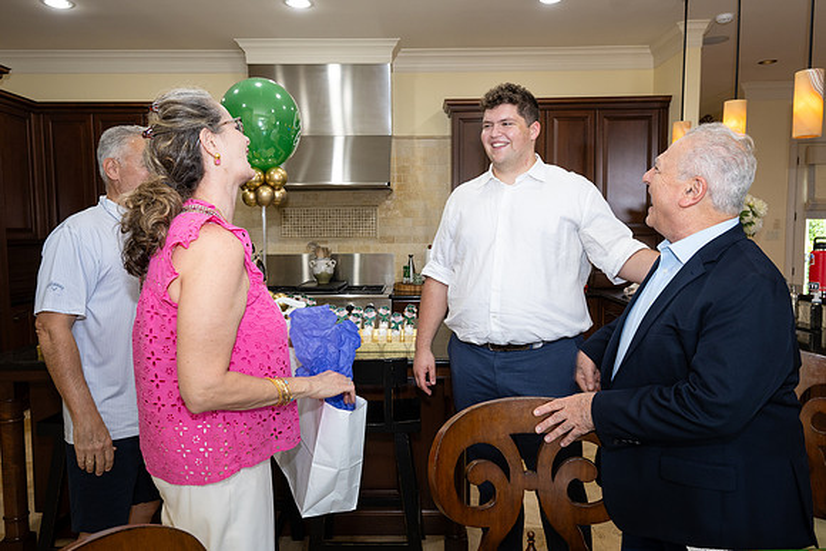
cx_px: 413
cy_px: 276
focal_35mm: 25
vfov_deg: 51.5
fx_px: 571
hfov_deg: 71.7
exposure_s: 1/60
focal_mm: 24
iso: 800
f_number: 5.6
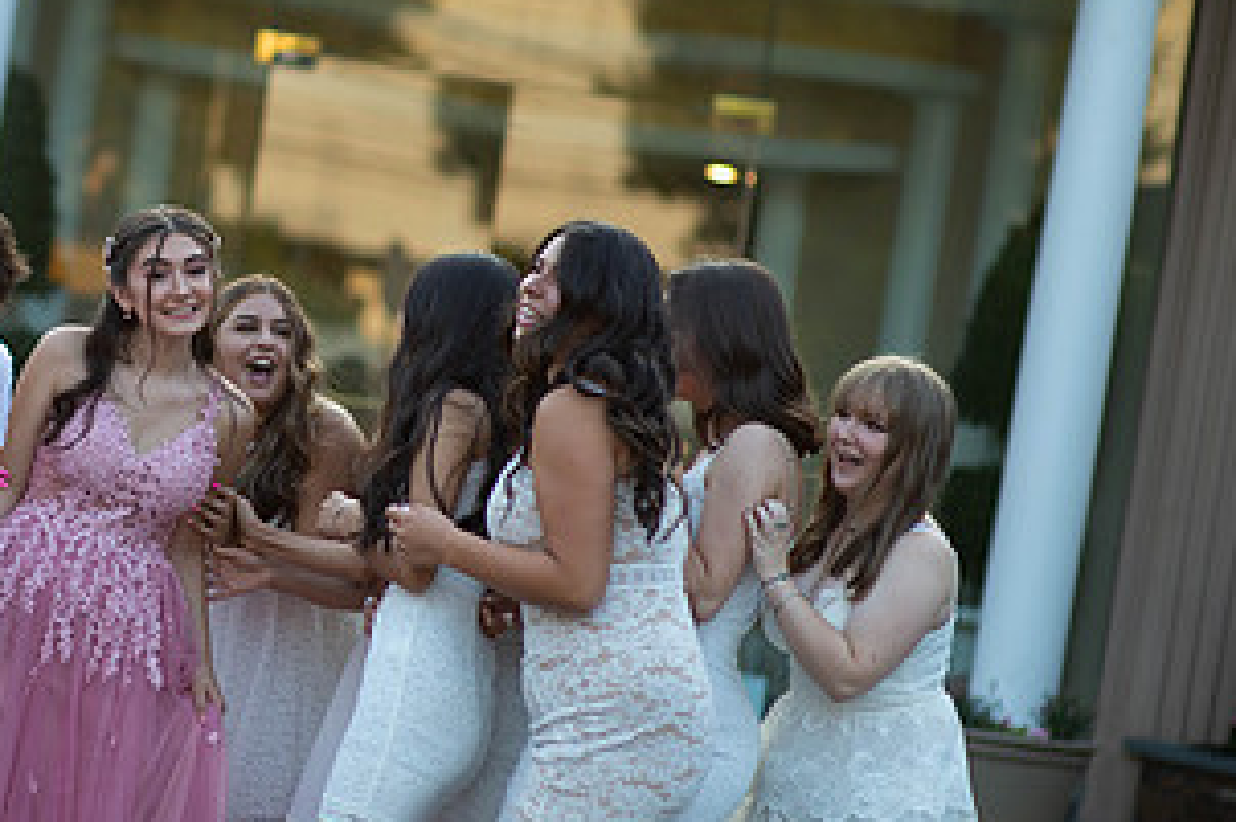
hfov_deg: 12.5
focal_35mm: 163
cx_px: 156
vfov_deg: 8.4
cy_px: 405
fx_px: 5593
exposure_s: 1/1000
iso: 250
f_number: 2
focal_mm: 85
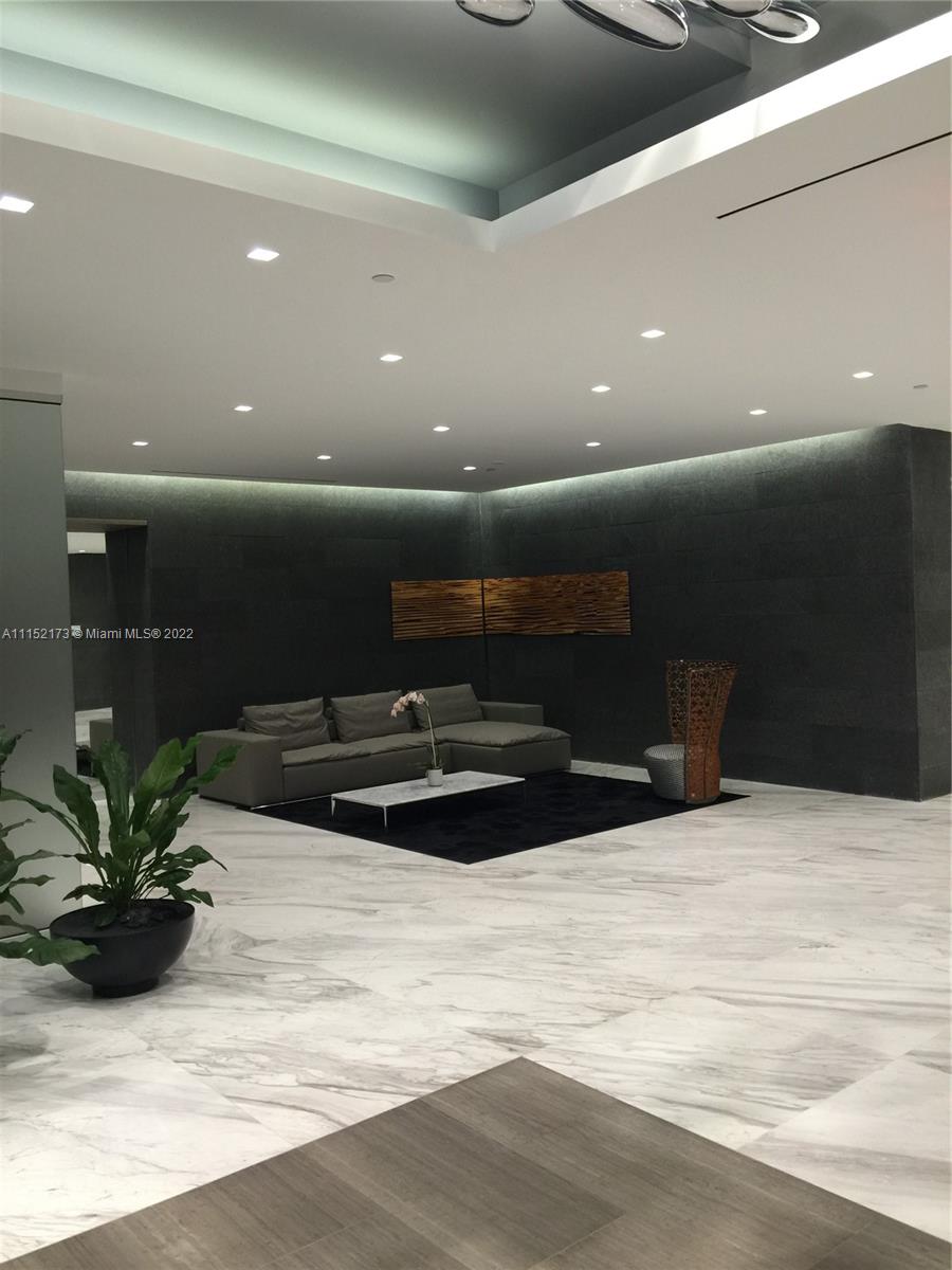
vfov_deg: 61.7
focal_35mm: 29
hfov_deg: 48.2
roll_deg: +2.3
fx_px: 1063
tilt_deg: +0.3
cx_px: 476
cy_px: 635
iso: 40
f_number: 2.2
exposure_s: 1/15
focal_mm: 4.15
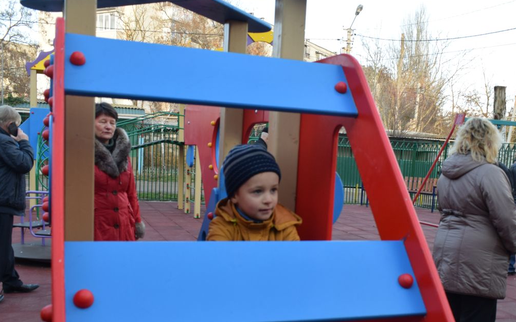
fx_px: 548
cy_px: 212
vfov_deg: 32.5
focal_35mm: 39
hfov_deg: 50.3
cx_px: 283
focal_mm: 20
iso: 400
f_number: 7.1
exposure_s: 1/200
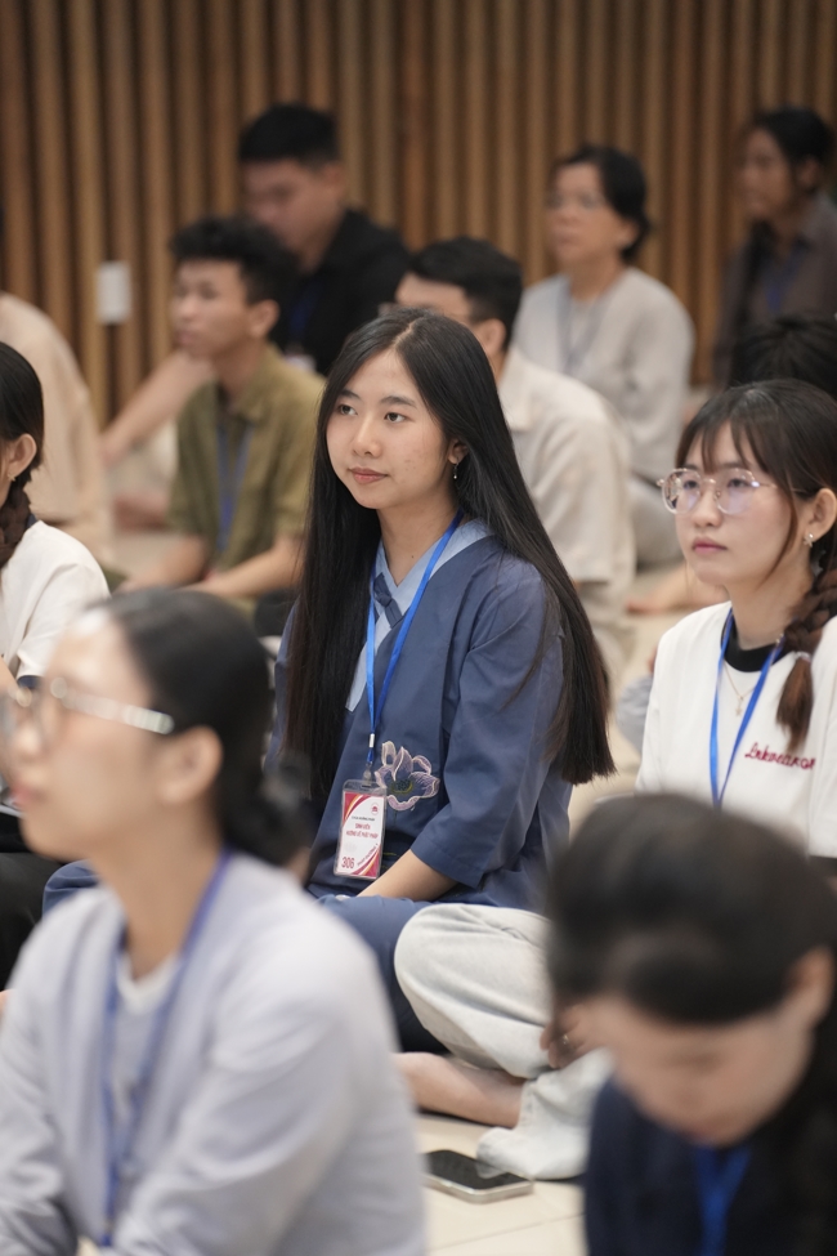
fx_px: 5231
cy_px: 628
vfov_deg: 13.7
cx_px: 418
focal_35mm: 150
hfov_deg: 9.1
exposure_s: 1/250
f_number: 2.8
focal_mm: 150
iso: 4000
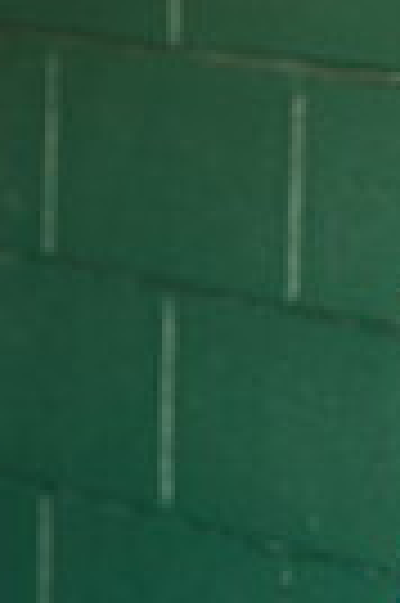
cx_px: 602
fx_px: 4779
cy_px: 900
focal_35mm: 286
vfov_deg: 7.1
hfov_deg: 4.8
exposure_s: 1/200
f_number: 2.5
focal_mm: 85
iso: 160
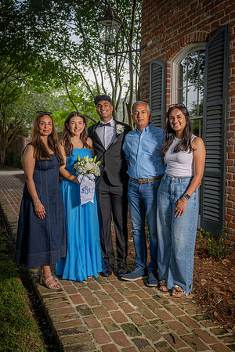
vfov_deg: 50.7
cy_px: 176
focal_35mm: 38
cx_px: 118
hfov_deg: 35.1
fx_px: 372
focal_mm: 38
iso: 100
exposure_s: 1/160
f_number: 5
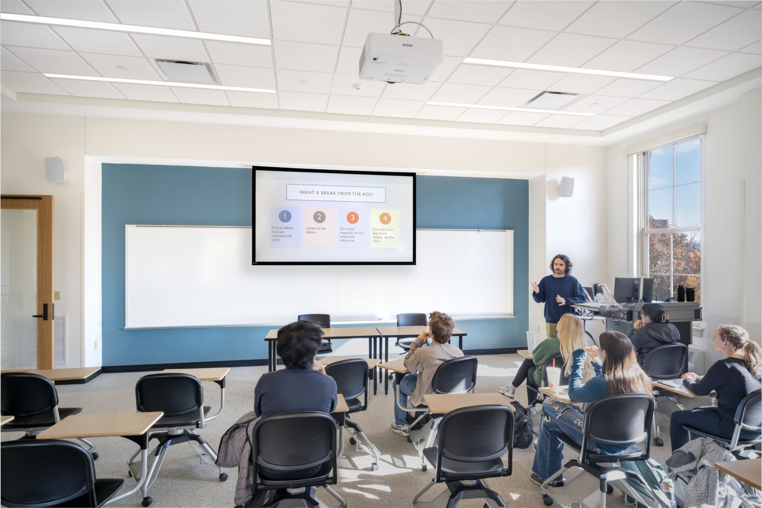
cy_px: 254
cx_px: 381
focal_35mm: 20
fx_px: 423
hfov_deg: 84.0
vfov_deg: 61.9
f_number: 7.1
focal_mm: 20
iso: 200
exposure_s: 1/10
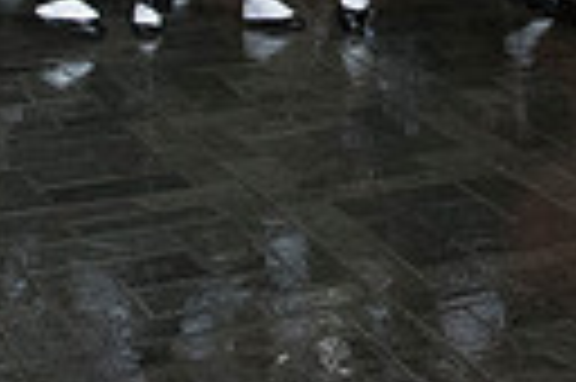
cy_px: -326
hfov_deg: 17.8
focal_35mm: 109
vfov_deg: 11.5
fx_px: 1742
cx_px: 716
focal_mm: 24
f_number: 10
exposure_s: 1/400
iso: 10000
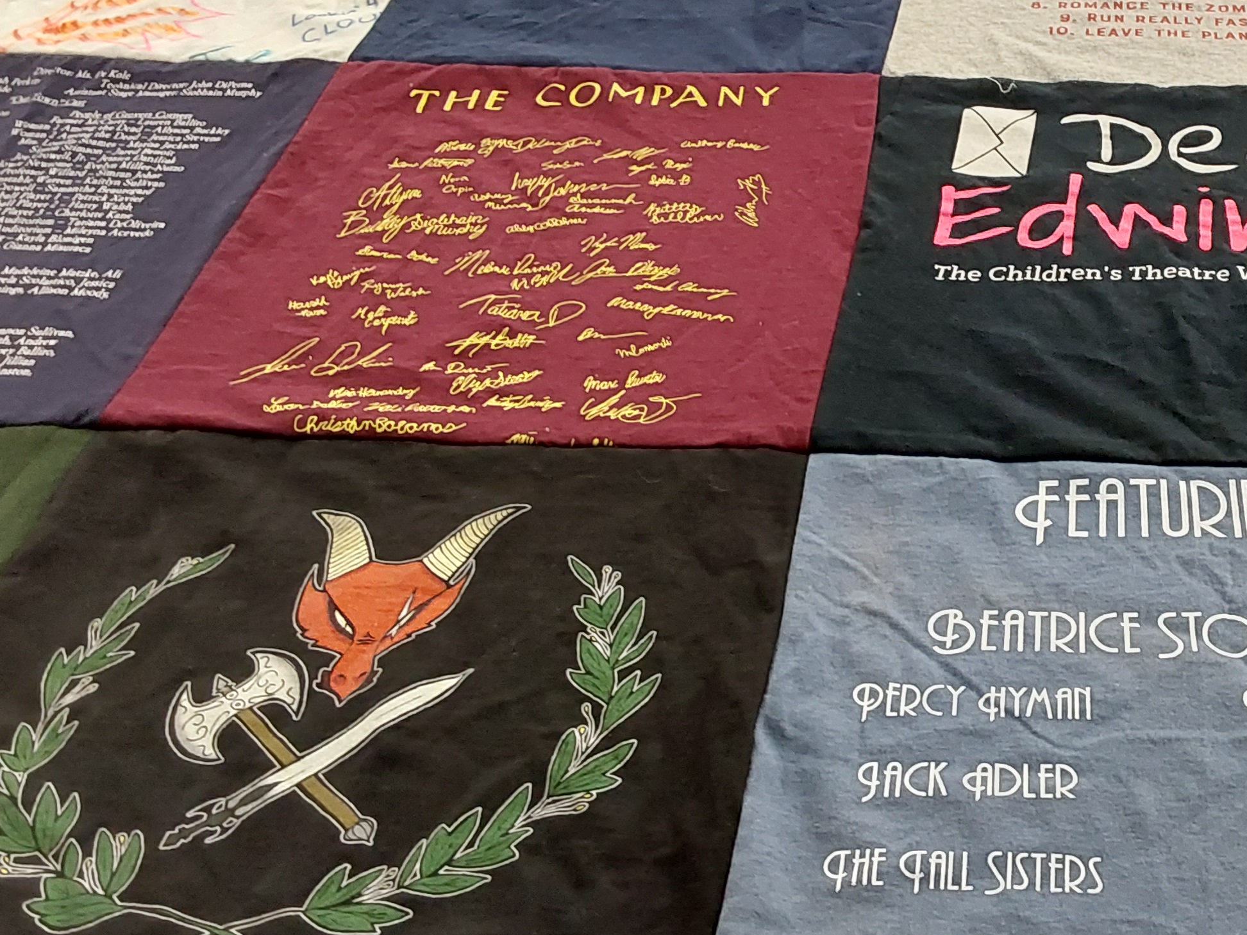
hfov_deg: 39.0
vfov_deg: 30.7
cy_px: 354
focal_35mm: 47
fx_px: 1693
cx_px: 985
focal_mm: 2.91
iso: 200
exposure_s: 1/50
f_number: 1.9
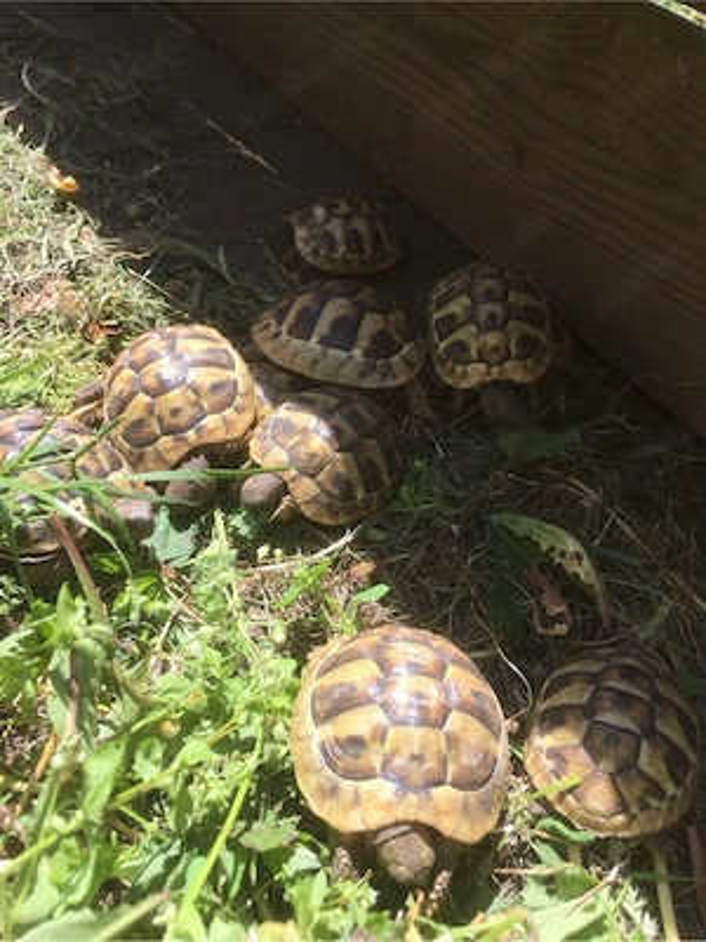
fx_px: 789
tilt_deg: -47.1
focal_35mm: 29
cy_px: 471
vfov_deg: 61.7
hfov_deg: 48.2
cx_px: 353
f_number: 2.2
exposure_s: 1/582
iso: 25
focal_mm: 4.15
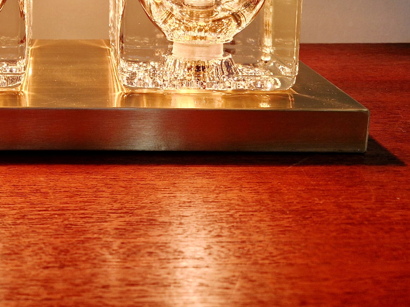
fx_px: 604
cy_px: -2
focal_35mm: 51
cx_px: 70
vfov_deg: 26.9
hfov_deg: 36.0
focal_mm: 5.4
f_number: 1.8
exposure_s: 1/100
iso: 50
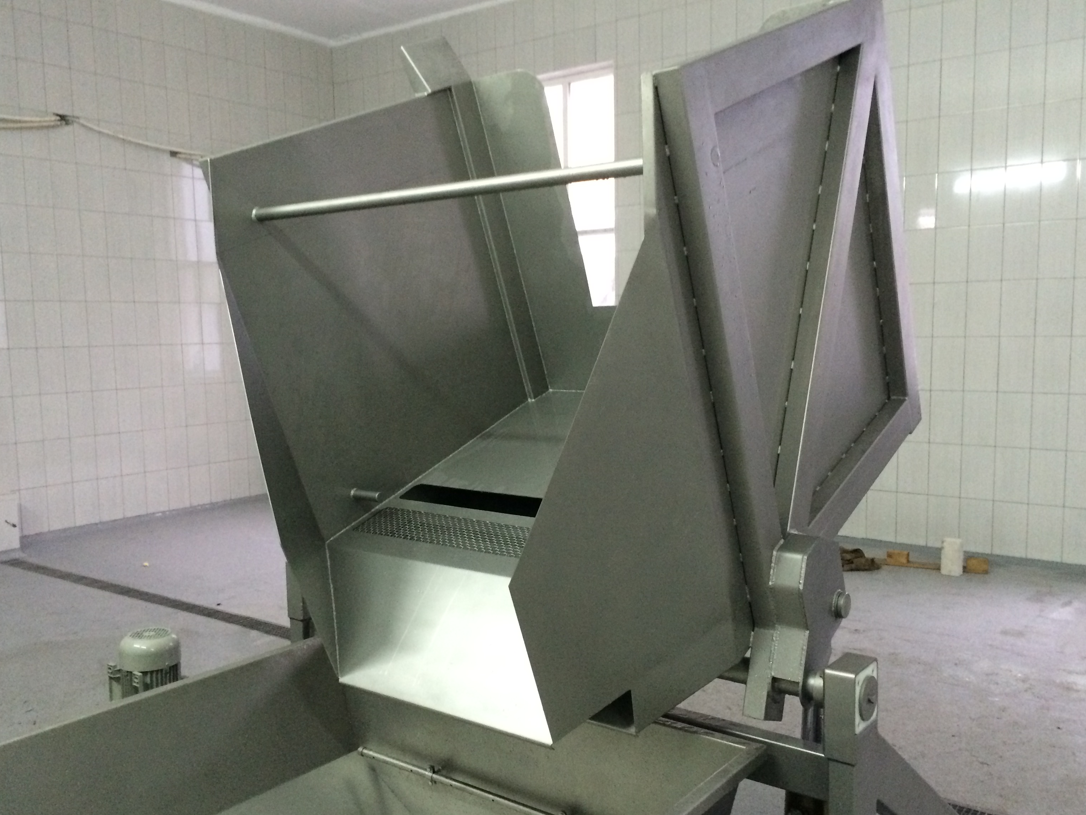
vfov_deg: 45.4
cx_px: 554
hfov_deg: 58.3
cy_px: 433
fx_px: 973
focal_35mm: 31
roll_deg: +2.6
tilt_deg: -6.3
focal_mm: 4.15
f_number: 2.2
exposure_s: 1/25
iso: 250
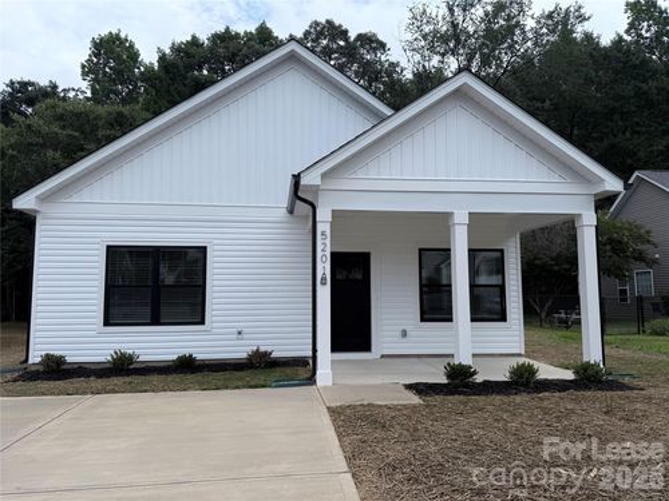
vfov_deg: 56.8
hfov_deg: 71.6
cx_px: 334
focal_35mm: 24
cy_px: 250
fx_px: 464
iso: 80
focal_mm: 6.76
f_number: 1.78
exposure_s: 1/7353
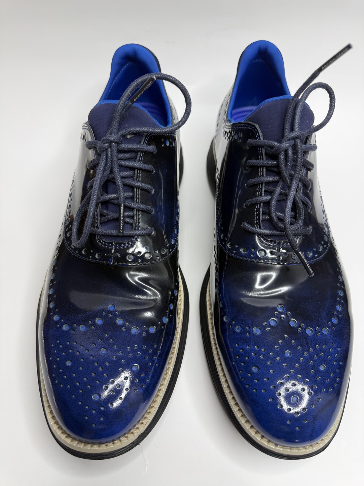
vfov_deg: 71.6
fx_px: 336
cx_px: 182
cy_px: 243
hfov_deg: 56.8
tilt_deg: -52.2
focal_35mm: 24
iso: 125
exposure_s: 1/121
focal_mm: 6.76
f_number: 1.78
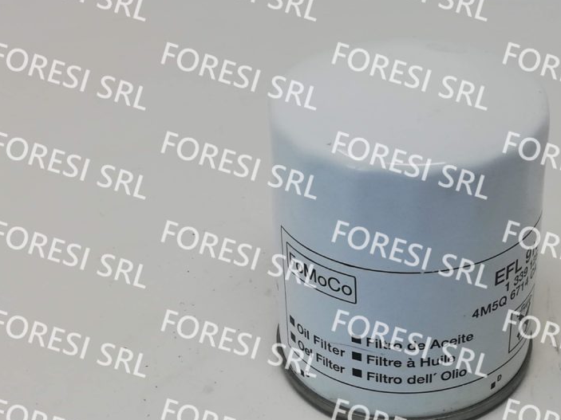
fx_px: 1086
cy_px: 246
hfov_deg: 28.7
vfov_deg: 21.9
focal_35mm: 67
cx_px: 393
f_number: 2.2
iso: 50
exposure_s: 1/149
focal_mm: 3.81
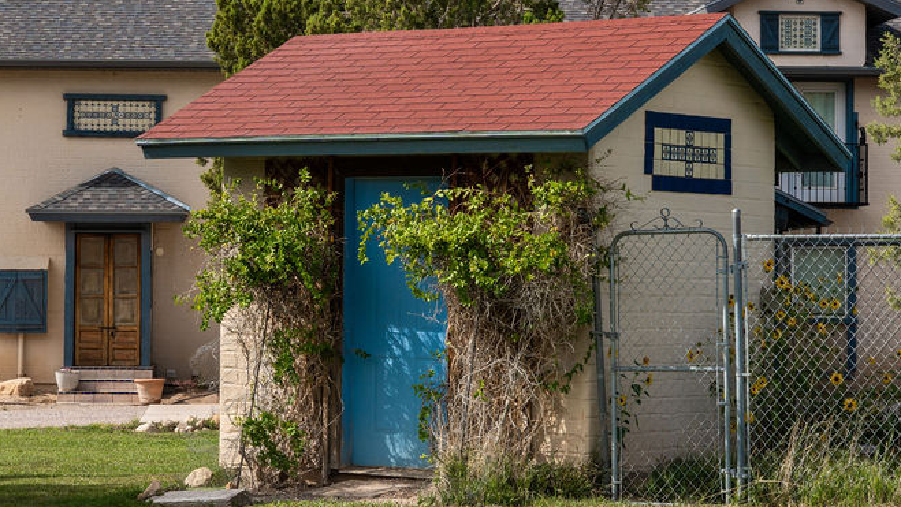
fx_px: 2724
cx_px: 268
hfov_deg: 18.7
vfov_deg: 10.6
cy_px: 187
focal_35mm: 114
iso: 250
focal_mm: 70
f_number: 11
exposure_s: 1/320
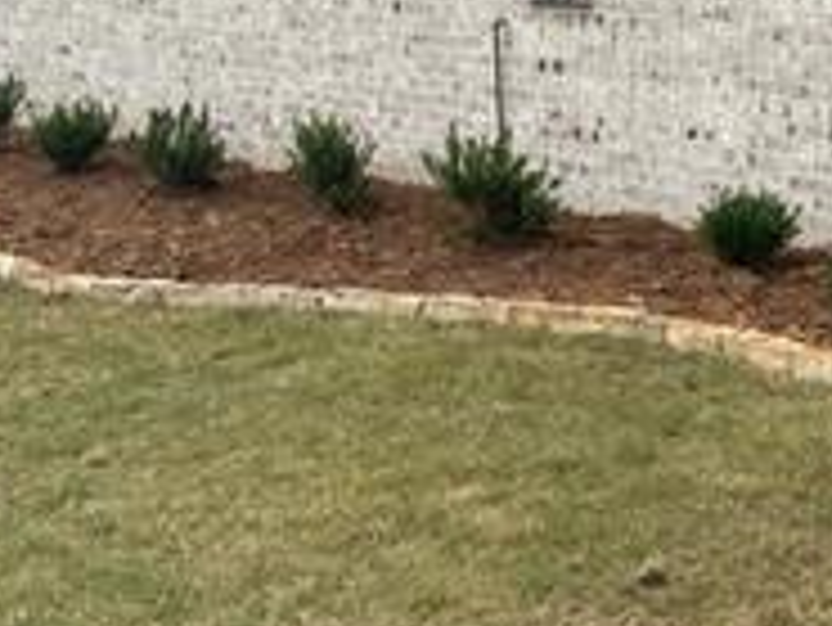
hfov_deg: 22.1
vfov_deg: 17.3
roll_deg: -1.1
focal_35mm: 83
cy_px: -32
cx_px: 949
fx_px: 1996
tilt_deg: -1.5
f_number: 1.78
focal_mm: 6.86
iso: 80
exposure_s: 1/3058
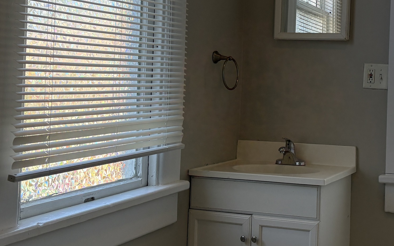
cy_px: 81
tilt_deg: +1.4
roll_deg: -1.1
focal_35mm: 57
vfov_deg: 22.6
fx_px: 612
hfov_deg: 34.7
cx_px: 311
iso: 50
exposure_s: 1/612
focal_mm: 5.96
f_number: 1.6
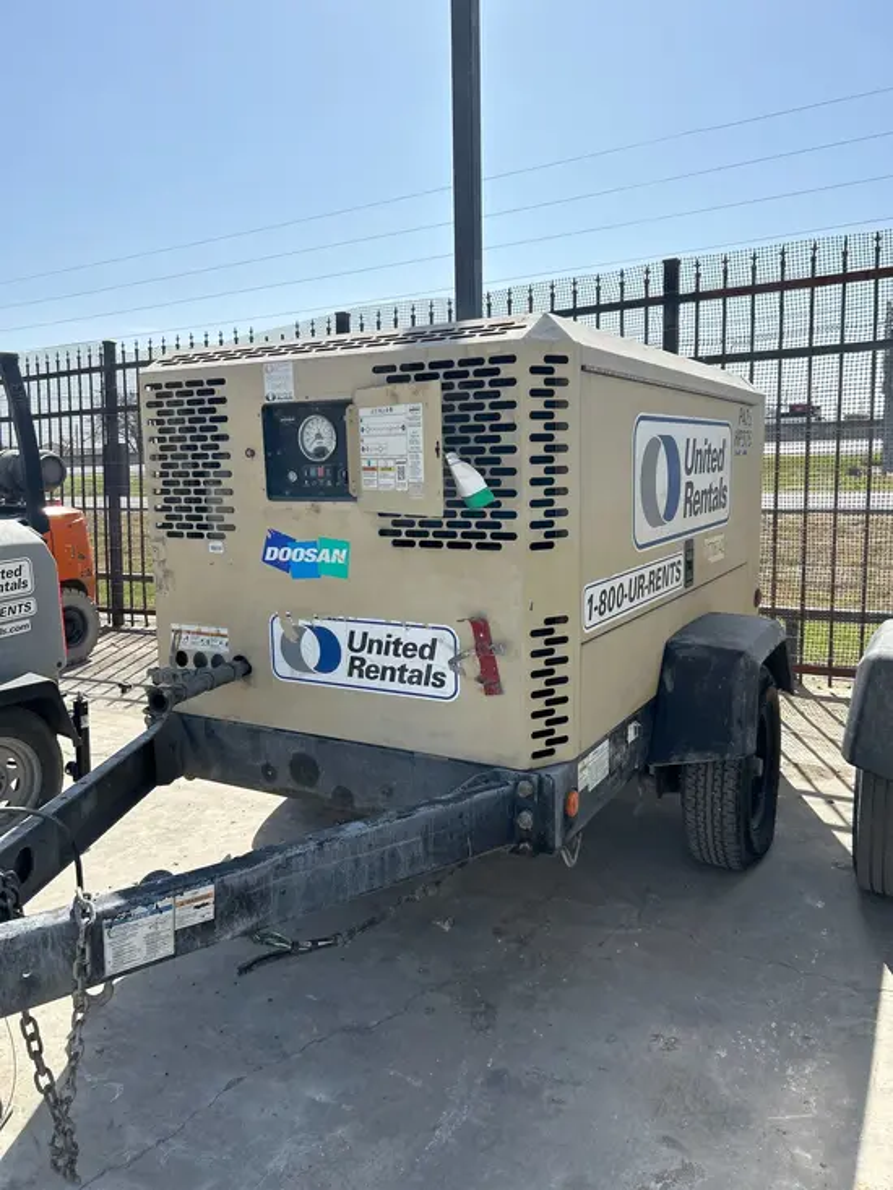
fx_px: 894
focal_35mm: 26
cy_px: 595
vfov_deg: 67.3
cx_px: 446
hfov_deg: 53.1
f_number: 1.5
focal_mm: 5.7
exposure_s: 1/4444
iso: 50
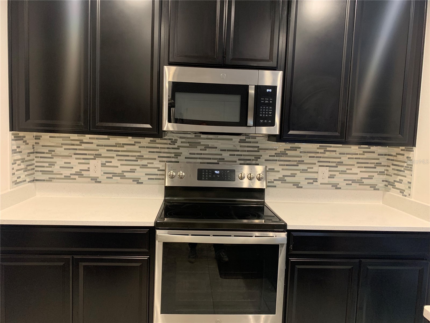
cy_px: 162
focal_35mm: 26
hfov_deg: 67.3
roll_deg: -1.4
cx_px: 215
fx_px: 323
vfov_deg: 53.1
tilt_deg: -4.6
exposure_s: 1/60
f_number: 1.8
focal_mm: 4.25
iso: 320
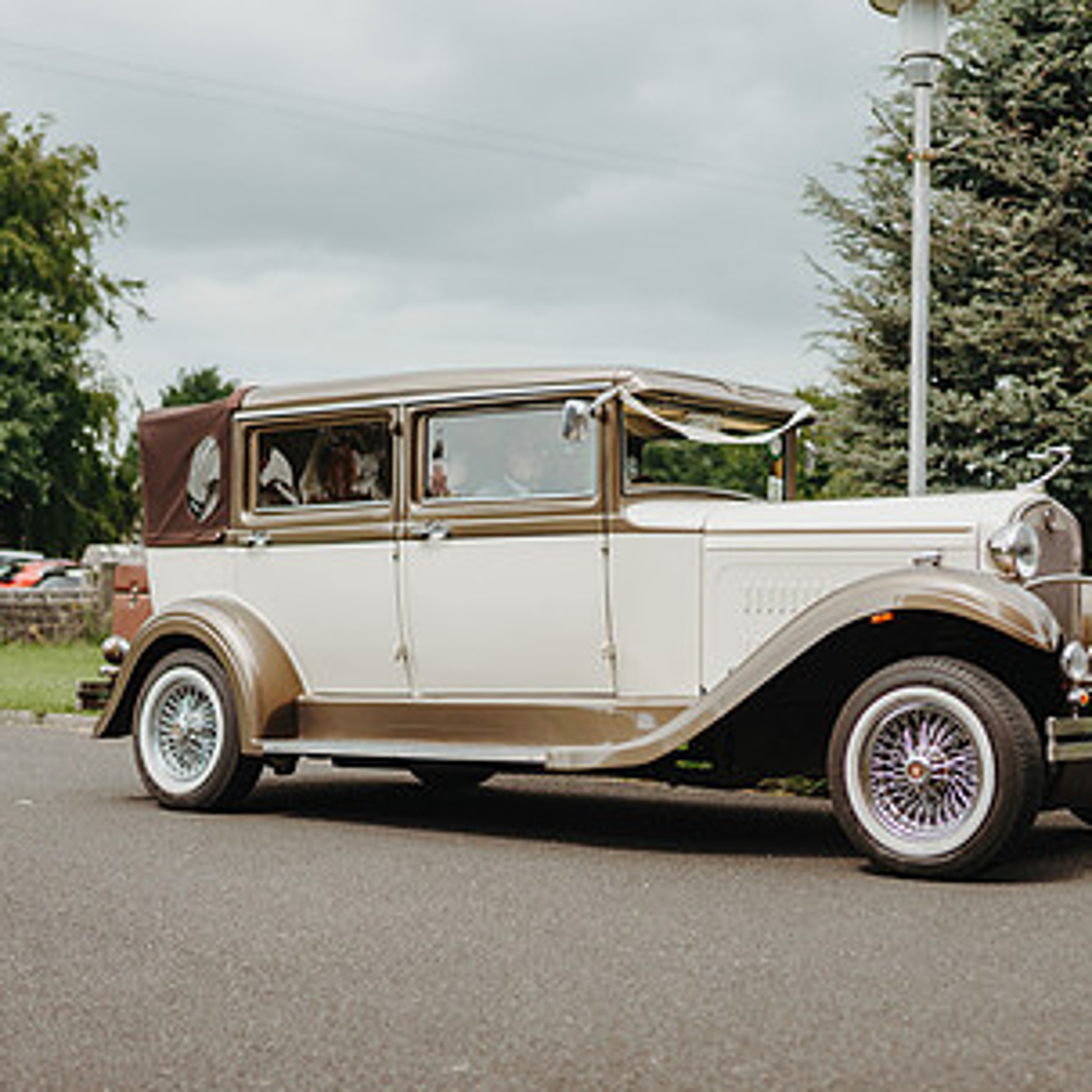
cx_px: 714
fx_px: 2034
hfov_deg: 29.9
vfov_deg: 30.0
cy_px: 485
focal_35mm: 57
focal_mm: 35
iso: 100
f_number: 1.4
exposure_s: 1/4000
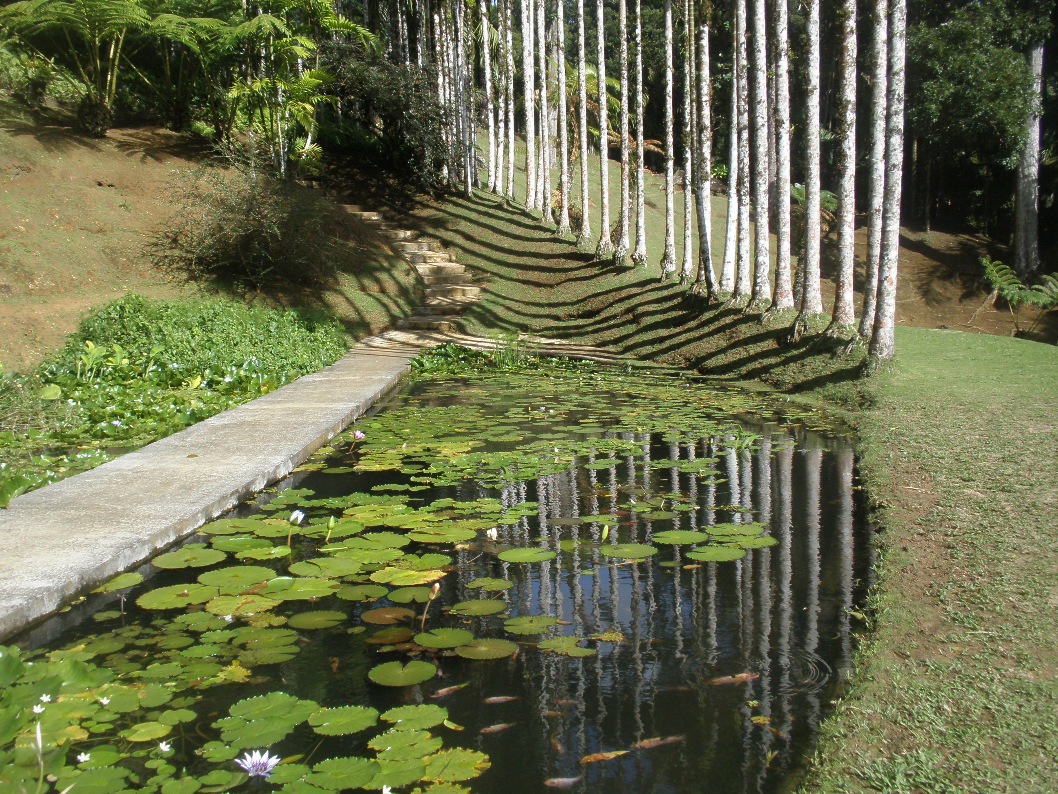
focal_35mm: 37
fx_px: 1131
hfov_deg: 50.1
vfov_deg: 38.7
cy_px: 397
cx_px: 529
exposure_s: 1/80
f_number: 10
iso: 64
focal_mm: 6.6
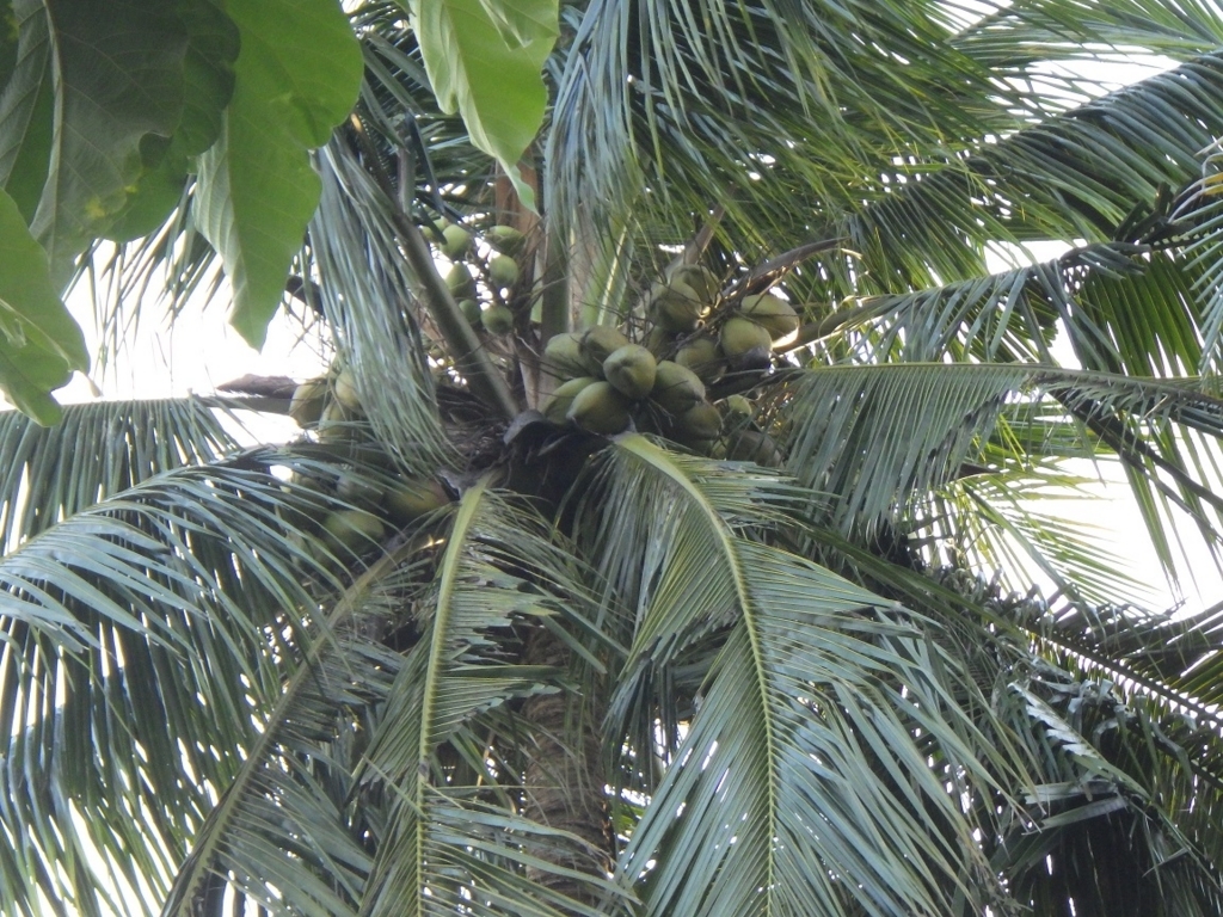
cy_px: 458
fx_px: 4946
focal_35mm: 140
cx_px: 612
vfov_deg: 10.6
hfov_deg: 14.1
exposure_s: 1/125
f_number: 5.5
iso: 640
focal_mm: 25
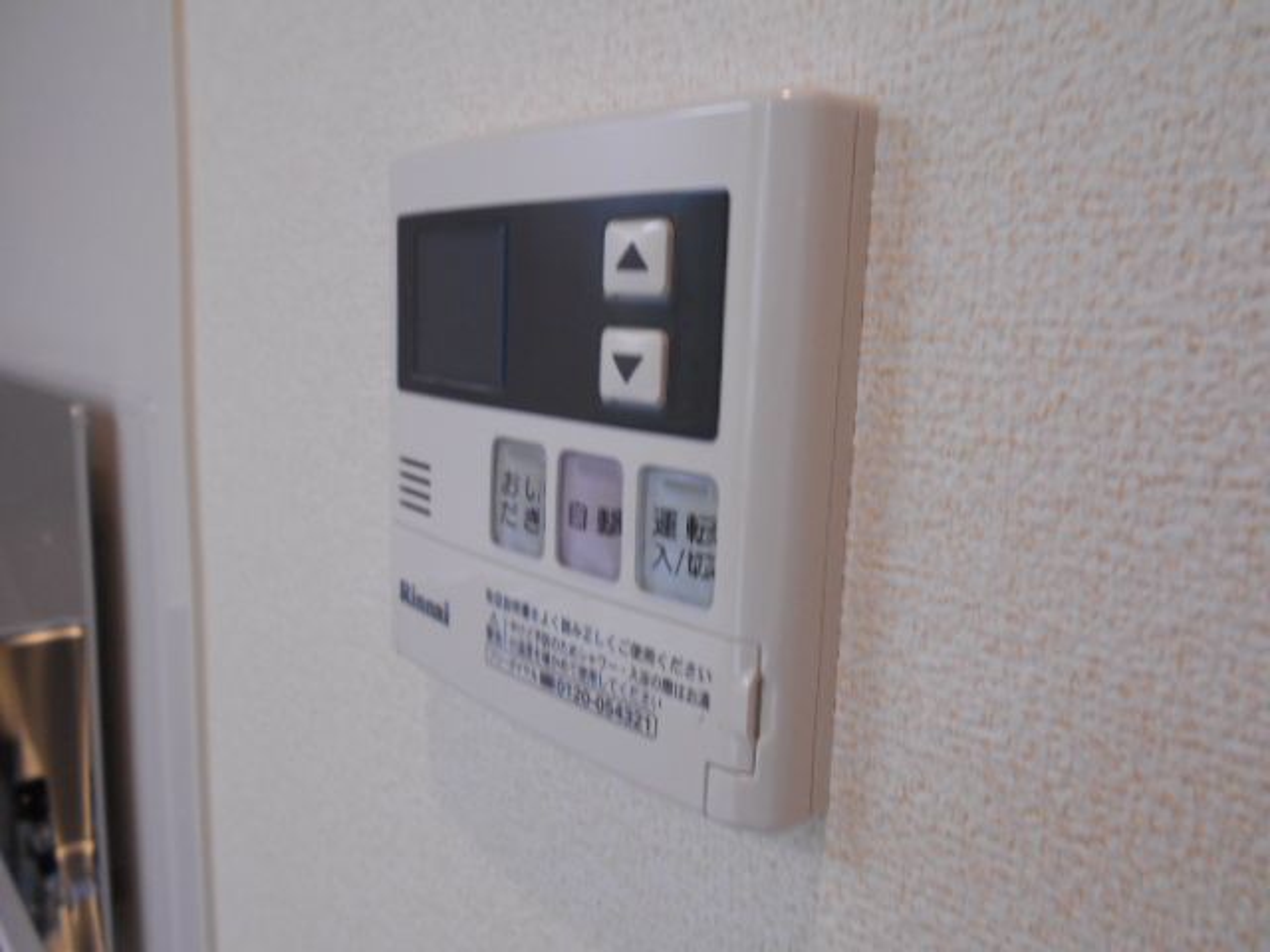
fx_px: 954
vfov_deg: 53.1
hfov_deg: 67.3
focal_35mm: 26
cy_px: 476
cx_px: 635
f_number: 3.2
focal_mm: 4.6
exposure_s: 1/30
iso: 160
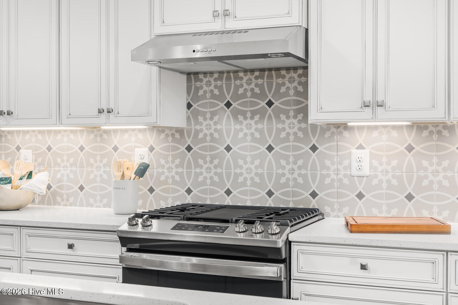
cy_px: 152
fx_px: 611
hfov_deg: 41.1
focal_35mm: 48
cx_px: 229
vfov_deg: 28.1
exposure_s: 1/200
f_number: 8
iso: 200
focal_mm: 48
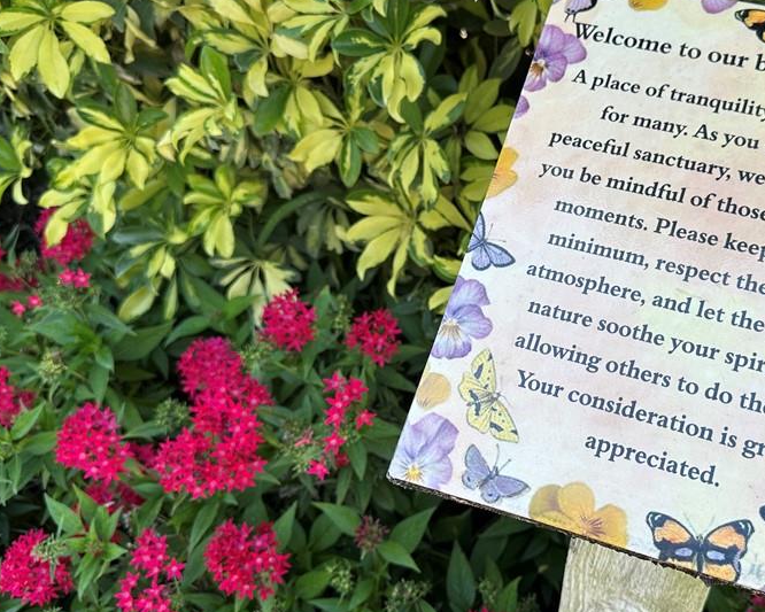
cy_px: 315
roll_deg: +0.6
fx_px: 815
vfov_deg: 41.2
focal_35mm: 36
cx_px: 497
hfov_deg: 49.6
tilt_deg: -43.6
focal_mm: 6.86
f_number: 1.78
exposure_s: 1/521
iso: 80
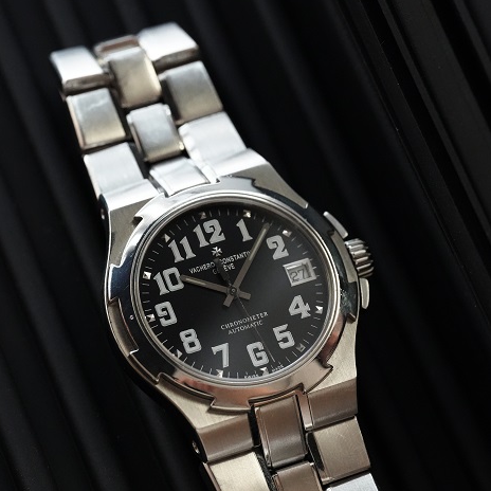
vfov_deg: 12.9
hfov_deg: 12.9
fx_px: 2166
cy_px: 314
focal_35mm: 135
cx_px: 244
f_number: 5.6
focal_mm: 105
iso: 12800
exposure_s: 1/250
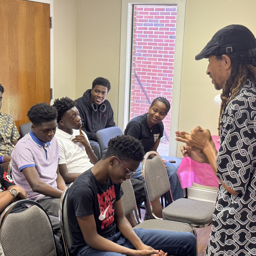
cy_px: 126
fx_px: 485
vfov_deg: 29.6
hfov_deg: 29.5
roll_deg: -2.4
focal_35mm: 58
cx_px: 149
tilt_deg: -10.6
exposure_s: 1/60
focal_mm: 6.76
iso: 125
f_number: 1.78
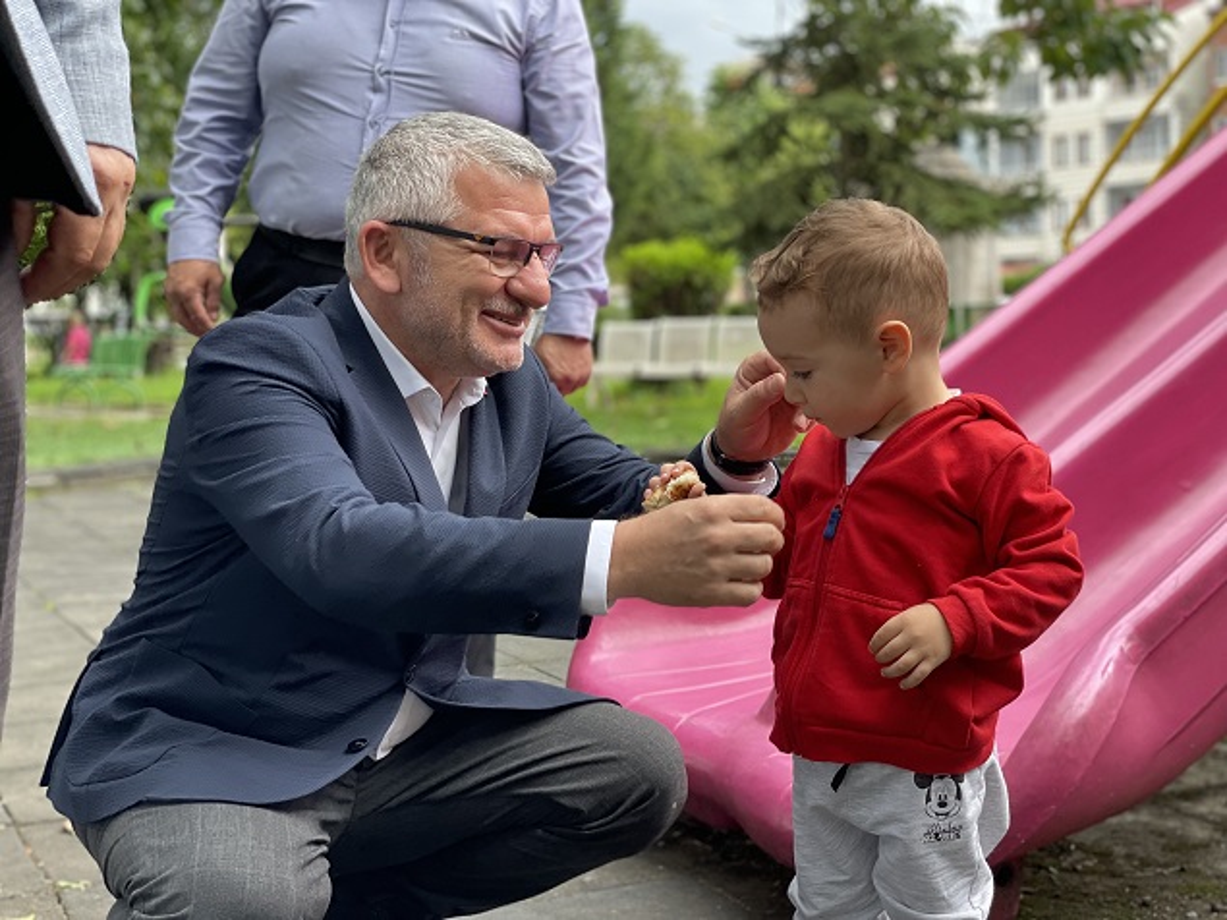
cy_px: 460
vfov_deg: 28.0
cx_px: 614
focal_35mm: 52
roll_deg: +1.4
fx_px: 1843
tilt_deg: -2.3
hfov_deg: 36.8
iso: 32
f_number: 2
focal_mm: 6
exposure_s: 1/122
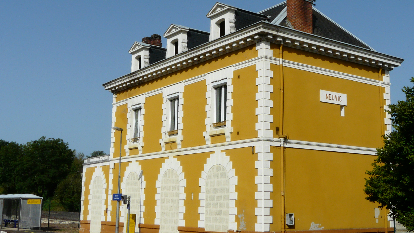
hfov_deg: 40.4
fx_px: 560
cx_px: 254
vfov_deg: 23.5
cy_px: 106
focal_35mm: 51
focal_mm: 6
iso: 100
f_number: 8
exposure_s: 1/400
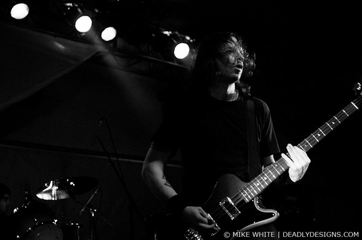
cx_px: 181
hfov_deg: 23.4
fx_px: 874
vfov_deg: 15.7
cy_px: 120
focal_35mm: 87
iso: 1000
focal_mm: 58
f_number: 2.8
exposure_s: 1/160
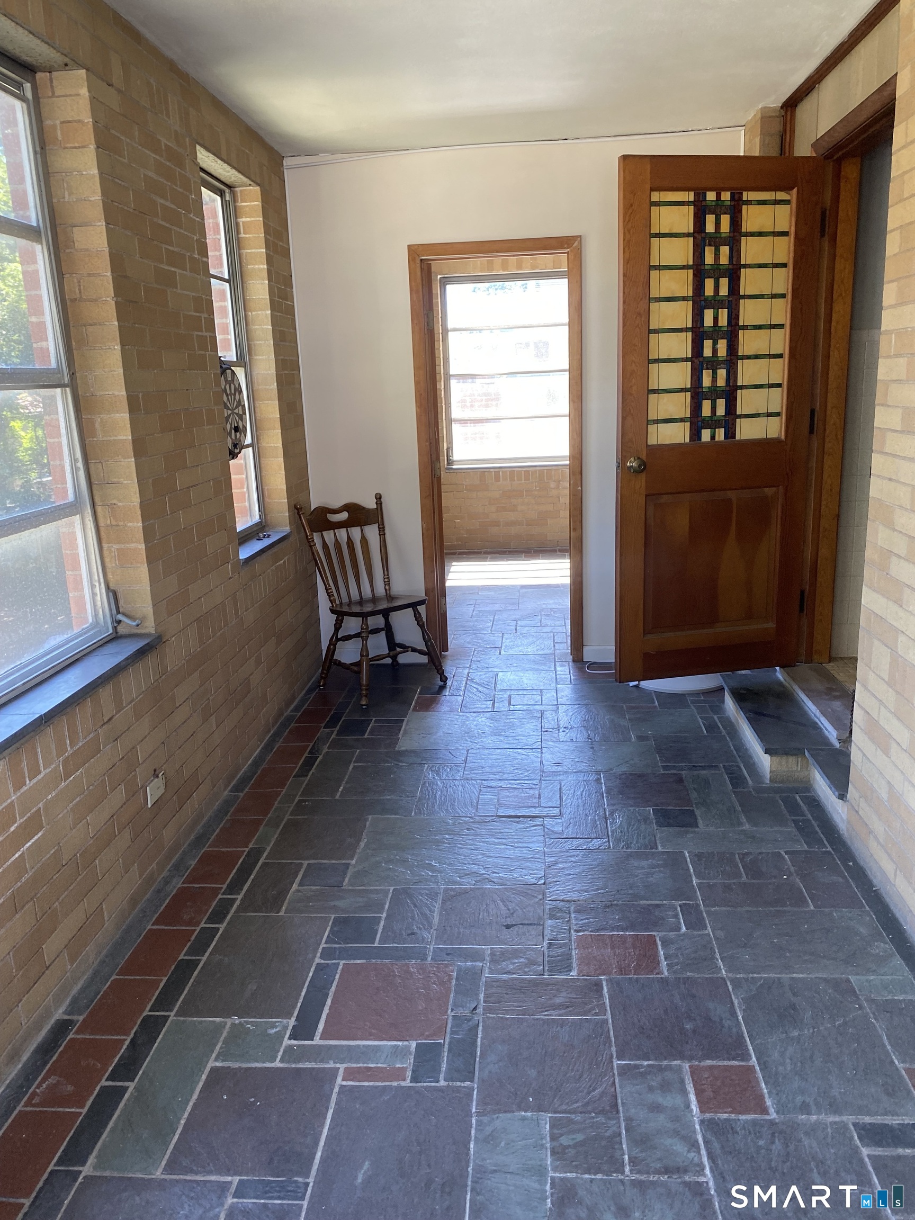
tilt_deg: -12.2
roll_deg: +2.6
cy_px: 610
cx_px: 458
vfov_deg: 67.3
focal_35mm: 26
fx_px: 916
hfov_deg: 53.1
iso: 125
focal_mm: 4.25
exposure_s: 1/121
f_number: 1.8
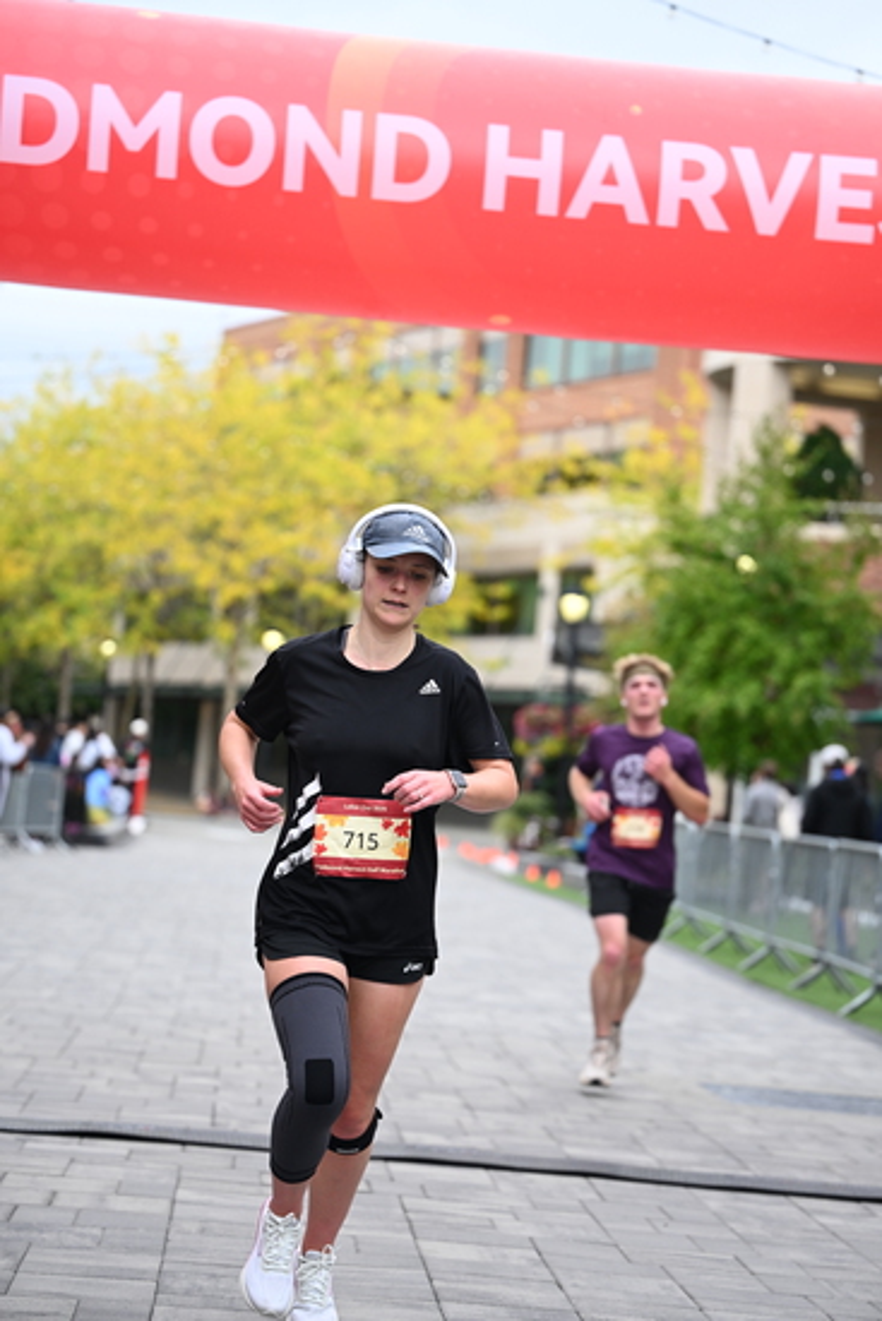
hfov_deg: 15.9
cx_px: 441
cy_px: 660
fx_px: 3158
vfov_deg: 23.6
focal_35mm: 86
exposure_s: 1/2000
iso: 640
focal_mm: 86
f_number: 2.8
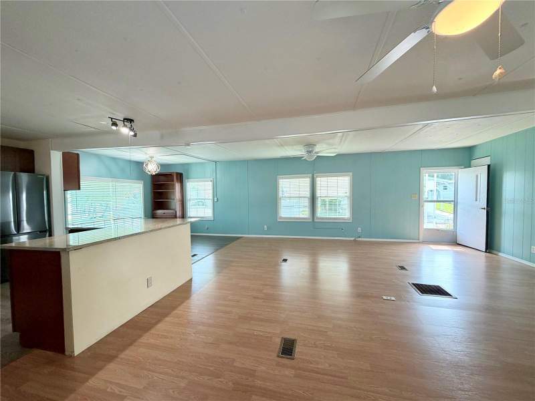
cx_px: 268
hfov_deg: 102.1
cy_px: 200
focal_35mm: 14
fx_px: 216
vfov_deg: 85.7
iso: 160
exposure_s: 1/120
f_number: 2.2
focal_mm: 2.22
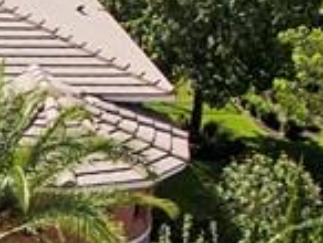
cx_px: -226
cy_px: 198
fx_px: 1308
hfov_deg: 13.0
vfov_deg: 10.6
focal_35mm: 140
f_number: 2.8
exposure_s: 1/2000
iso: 100
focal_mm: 3.61
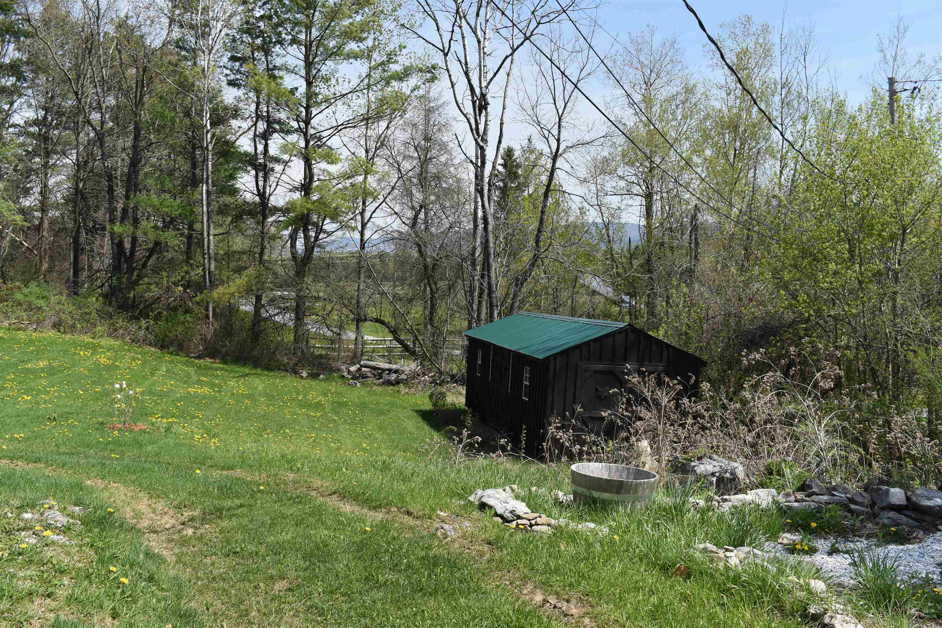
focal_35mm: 34
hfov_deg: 55.1
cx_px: 471
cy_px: 314
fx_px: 903
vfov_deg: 38.4
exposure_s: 1/250
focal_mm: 23
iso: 110
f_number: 8
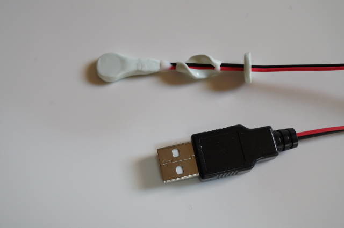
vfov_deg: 29.8
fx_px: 429
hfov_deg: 43.7
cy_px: 114
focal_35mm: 45
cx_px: 172
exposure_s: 1/160
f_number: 6.3
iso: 1600
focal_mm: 30
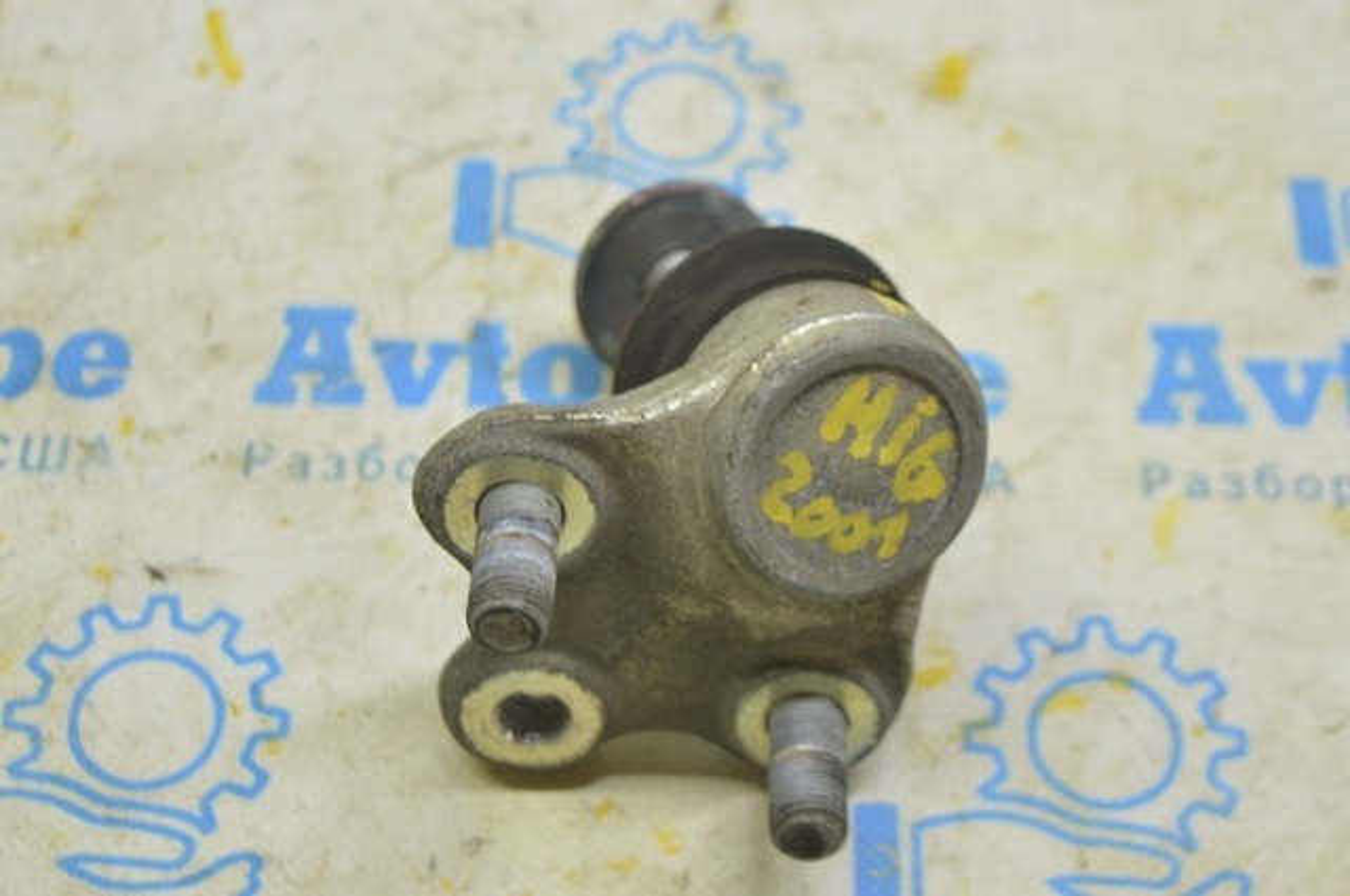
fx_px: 2584
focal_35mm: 69
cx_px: 675
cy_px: 448
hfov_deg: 29.3
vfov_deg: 19.7
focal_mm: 46
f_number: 5.6
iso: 400
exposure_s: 1/20
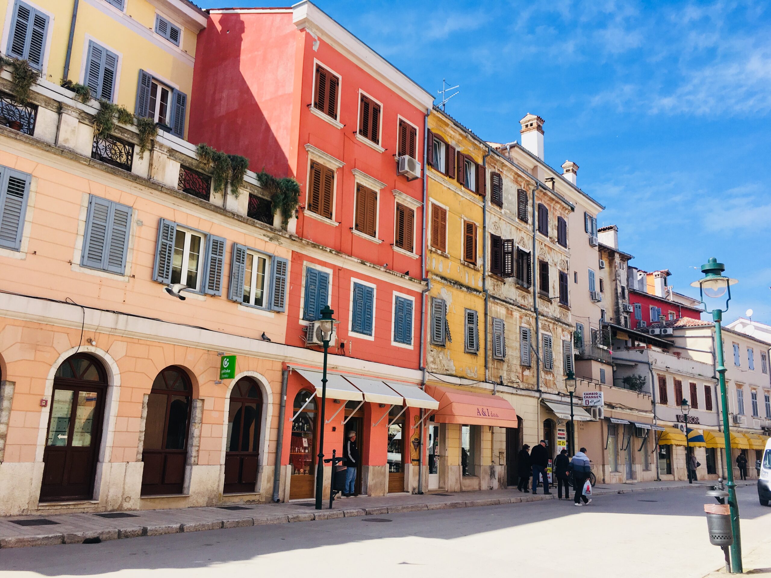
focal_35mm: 29
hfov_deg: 61.7
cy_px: 289
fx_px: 646
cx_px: 386
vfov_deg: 48.2
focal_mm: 4.15
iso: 25
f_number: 2.2
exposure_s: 1/1040
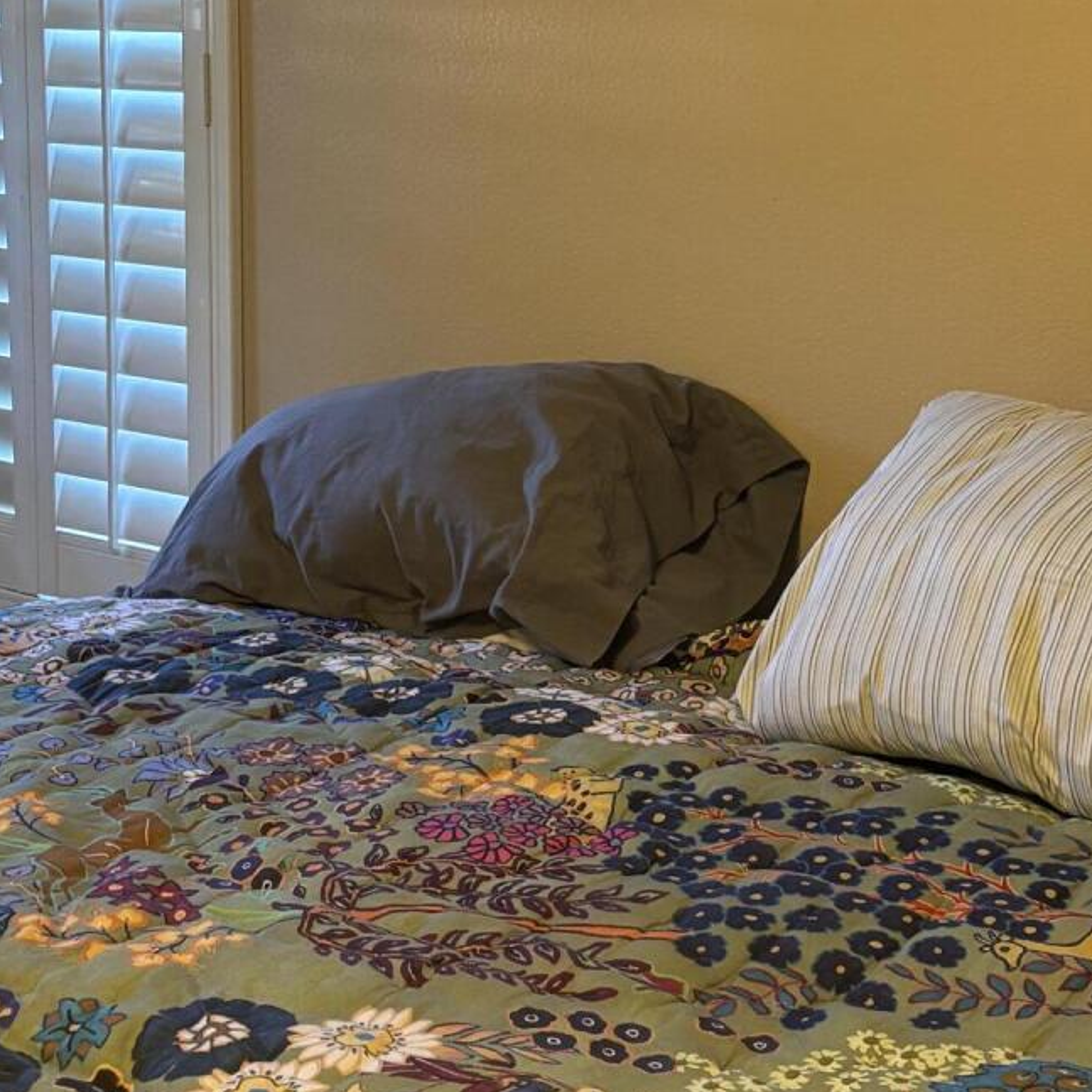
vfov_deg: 24.3
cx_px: 533
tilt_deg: -8.4
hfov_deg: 24.3
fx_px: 2534
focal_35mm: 71
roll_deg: -0.9
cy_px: 441
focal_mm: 5.96
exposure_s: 1/40
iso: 500
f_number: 1.6
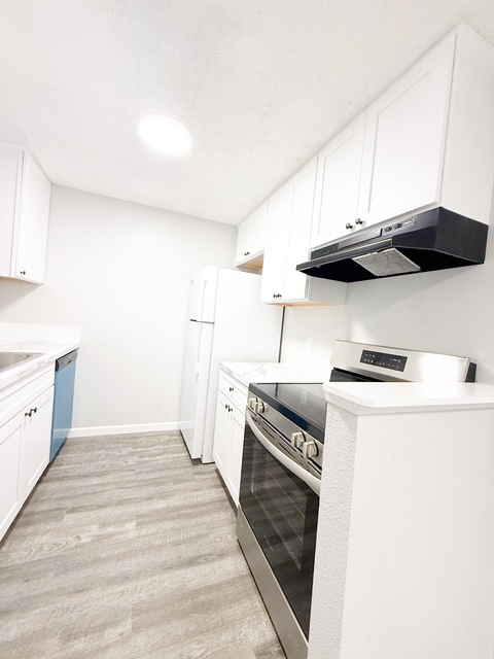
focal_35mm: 14
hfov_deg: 85.7
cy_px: 330
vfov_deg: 102.1
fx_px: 266
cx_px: 247
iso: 250
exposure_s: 1/120
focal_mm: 2.22
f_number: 2.2
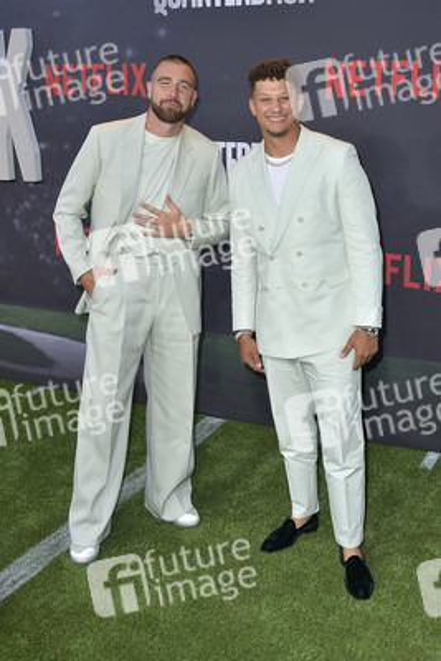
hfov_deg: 38.9
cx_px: 220
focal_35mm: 34
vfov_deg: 55.8
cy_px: 330
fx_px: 624
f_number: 6.3
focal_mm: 34
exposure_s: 1/250
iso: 320
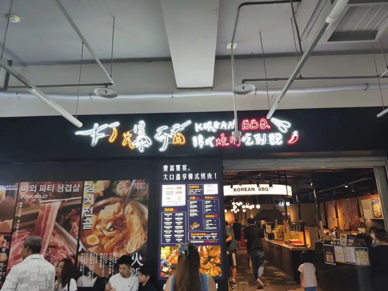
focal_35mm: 23
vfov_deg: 58.9
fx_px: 258
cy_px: 146
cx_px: 194
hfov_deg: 73.9
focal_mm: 6.18
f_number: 1.65
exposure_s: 1/120
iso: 320
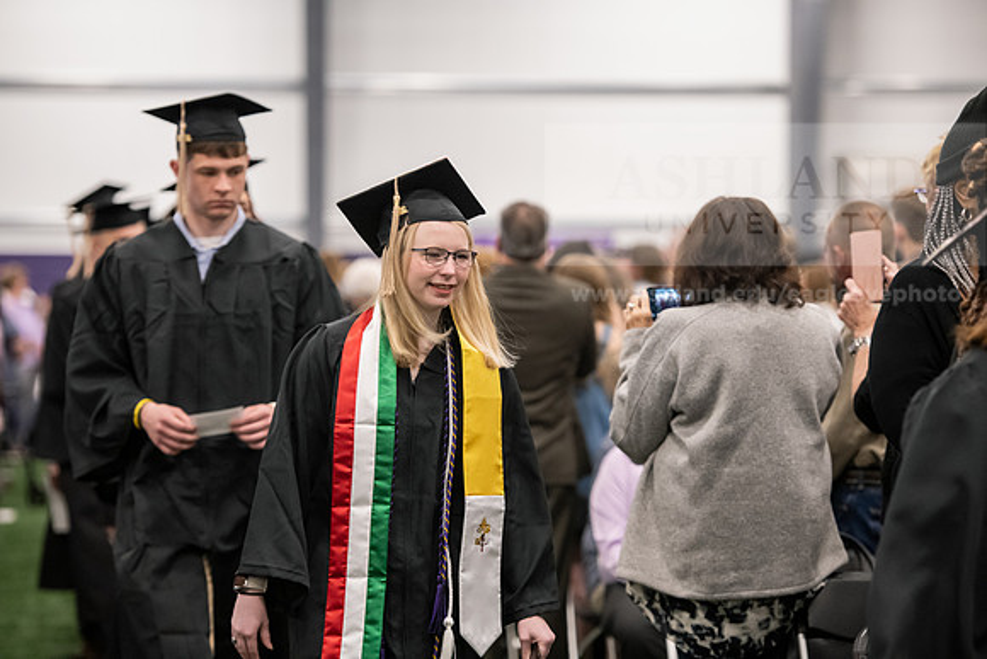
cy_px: 330
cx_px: 494
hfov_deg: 15.2
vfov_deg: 10.2
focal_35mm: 135
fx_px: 3702
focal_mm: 135
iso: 3200
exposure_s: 1/200
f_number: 3.2
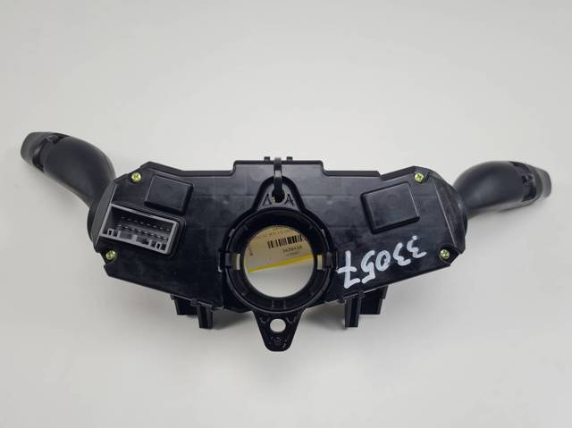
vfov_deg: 53.0
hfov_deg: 67.3
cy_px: 214
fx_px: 429
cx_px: 286
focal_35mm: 26
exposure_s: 1/303
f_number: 1.8
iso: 50
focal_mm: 5.4
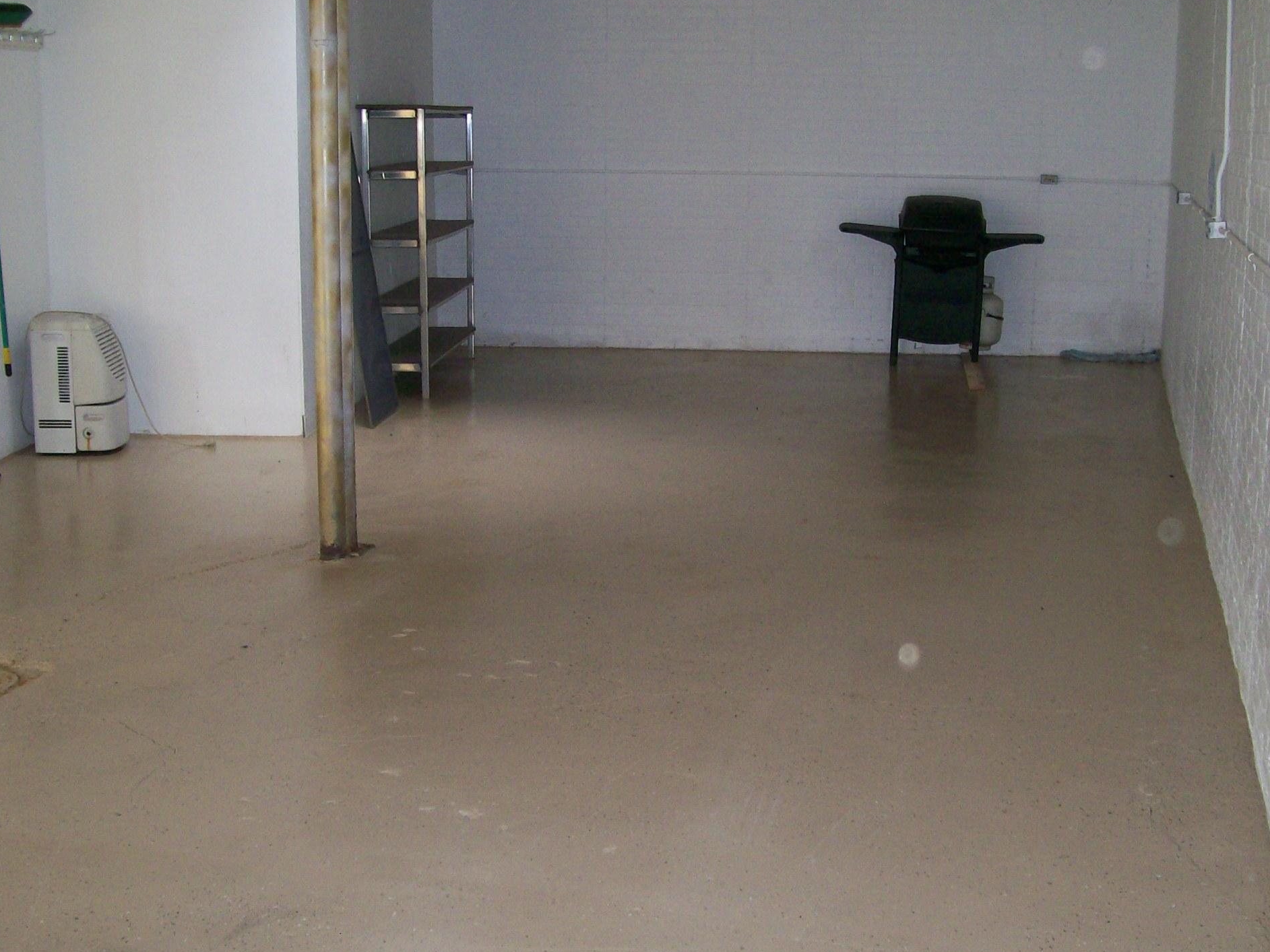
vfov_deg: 32.9
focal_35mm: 44
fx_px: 1614
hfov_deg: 42.9
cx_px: 645
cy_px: 453
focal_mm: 6
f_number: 2.7
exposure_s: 1/64
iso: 140
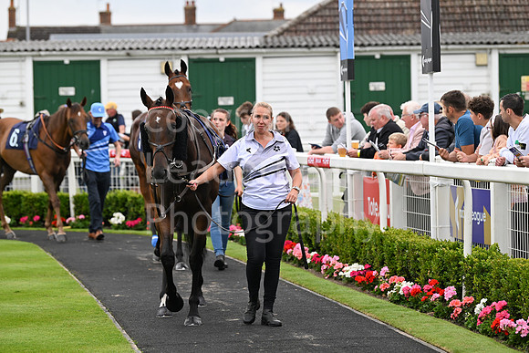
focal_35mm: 145
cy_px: 176
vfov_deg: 9.5
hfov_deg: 14.2
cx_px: 264
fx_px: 2131
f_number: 4.5
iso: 800
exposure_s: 1/640
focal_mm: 145
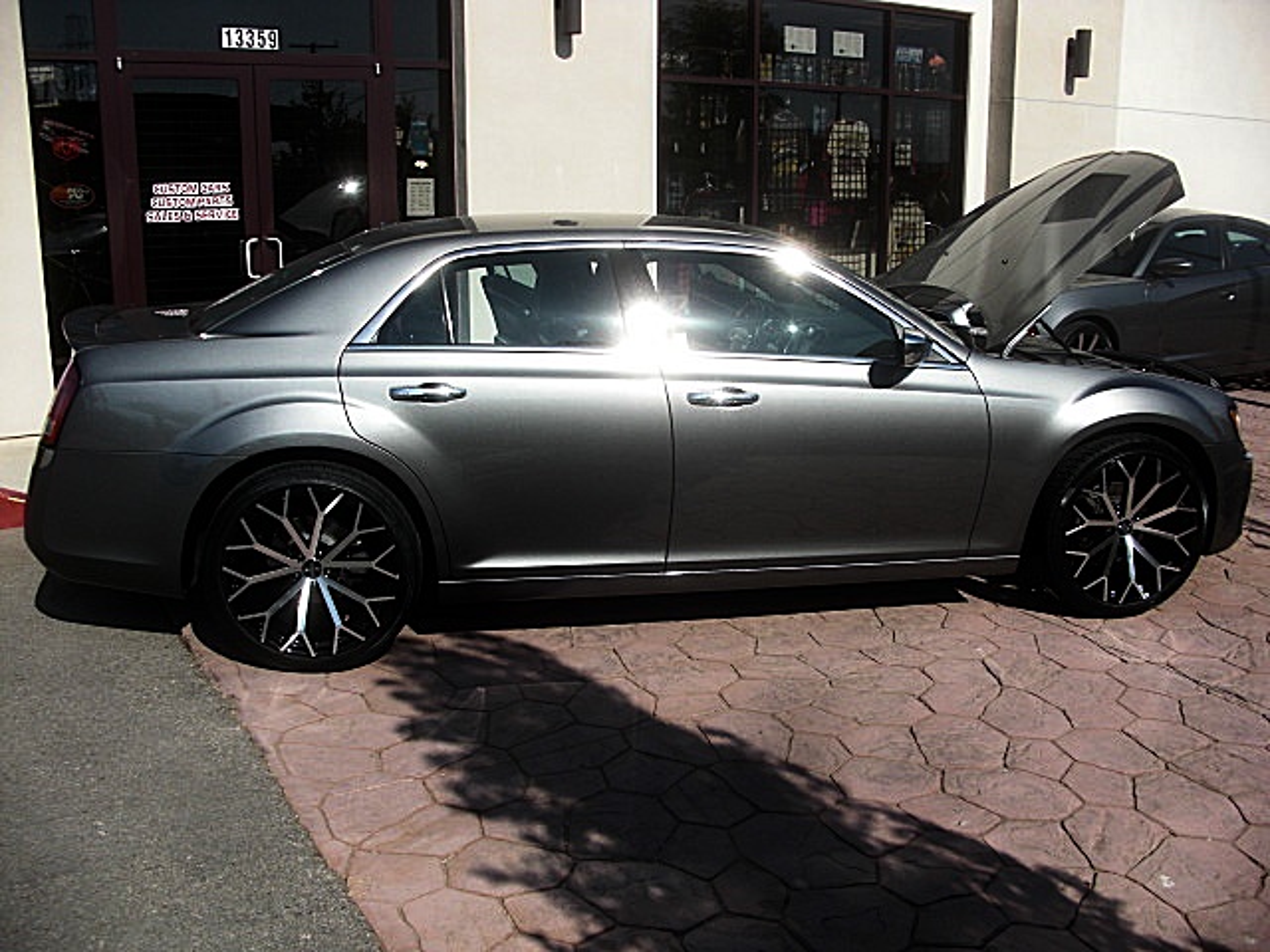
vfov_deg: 39.7
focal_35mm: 36
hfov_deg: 51.4
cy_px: 476
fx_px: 1321
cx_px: 635
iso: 50
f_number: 7.9
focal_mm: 6.3
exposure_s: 1/160
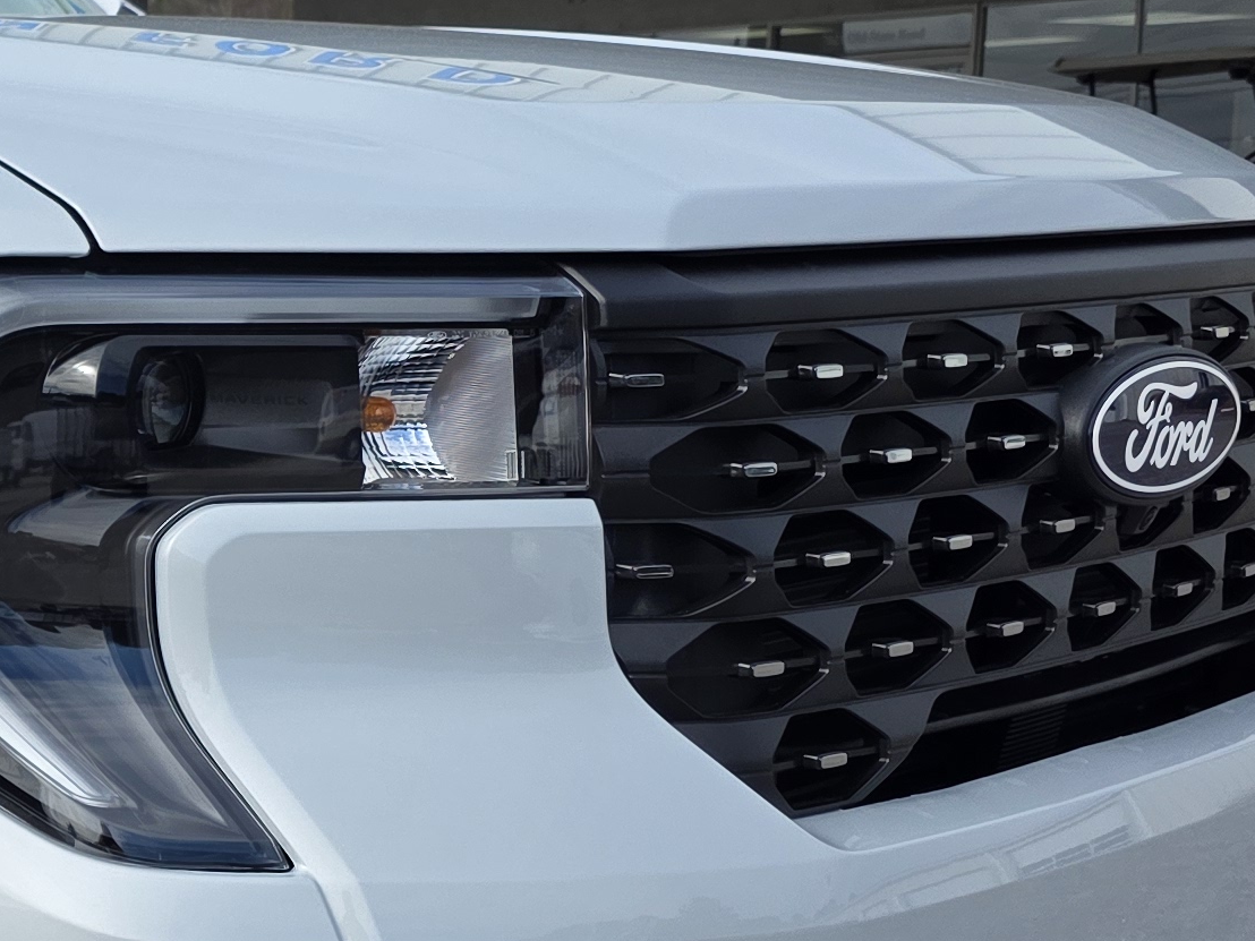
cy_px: 640
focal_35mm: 83
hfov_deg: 21.2
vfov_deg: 17.7
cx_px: -421
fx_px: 3009
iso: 80
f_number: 1.7
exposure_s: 1/4889
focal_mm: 6.3
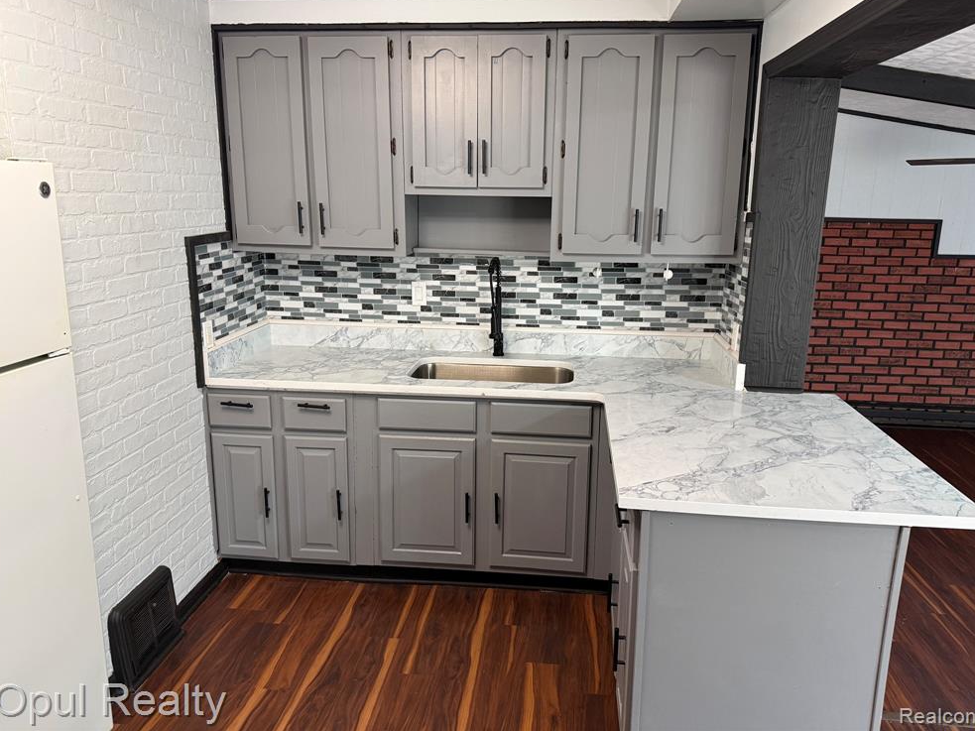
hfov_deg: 69.4
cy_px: 351
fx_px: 704
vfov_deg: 54.9
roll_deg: -1.4
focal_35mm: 25
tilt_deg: -12.6
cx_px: 492
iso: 250
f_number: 1.78
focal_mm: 6.76
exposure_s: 1/60
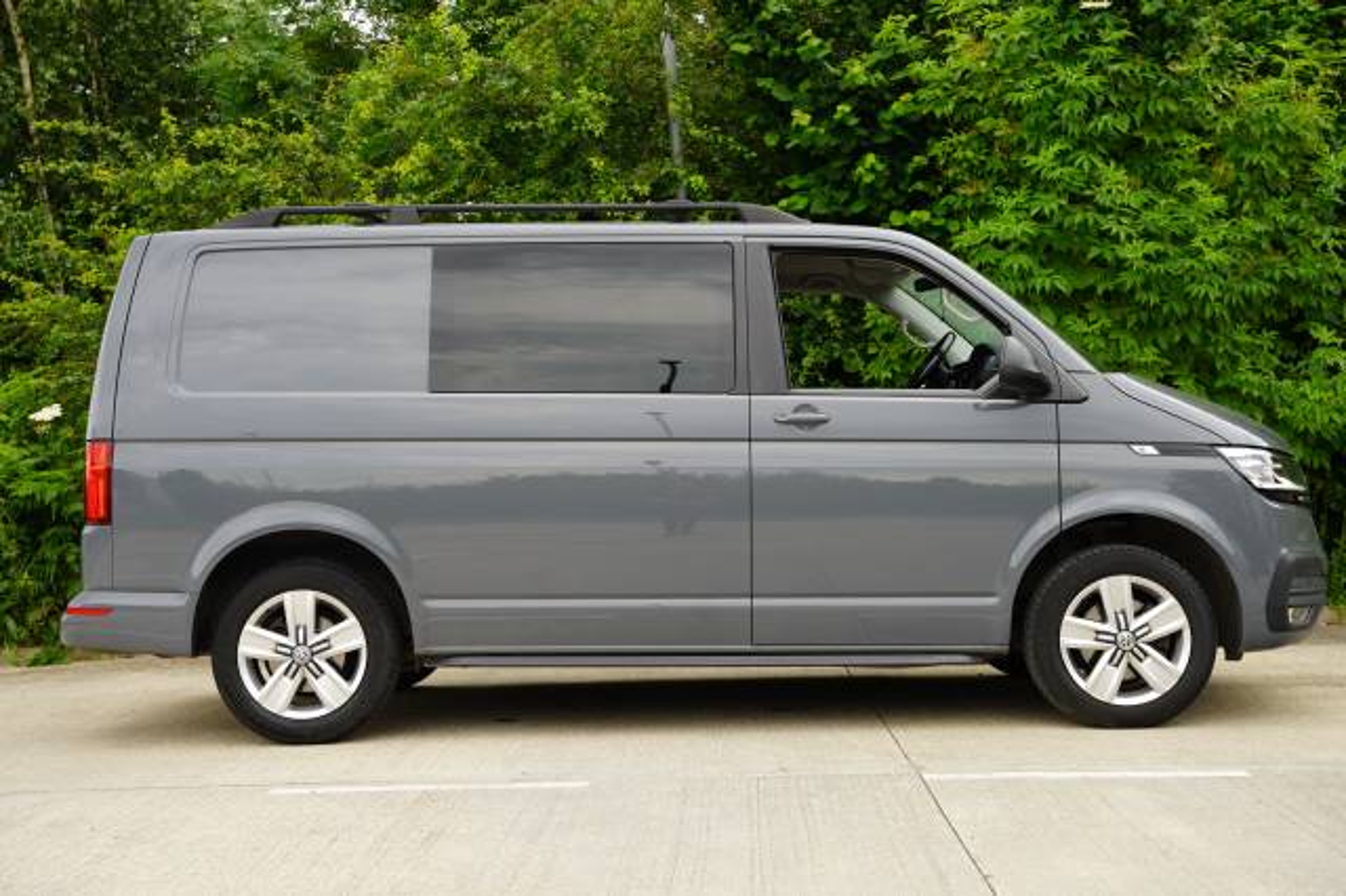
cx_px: 673
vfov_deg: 27.7
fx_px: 1820
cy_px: 448
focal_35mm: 49
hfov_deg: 40.6
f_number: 4.5
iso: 100
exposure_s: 1/80
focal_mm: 48.7
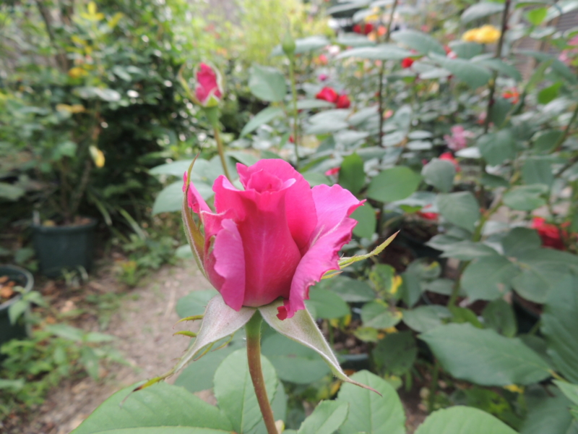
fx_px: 401
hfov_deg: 71.6
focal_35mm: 24
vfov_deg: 56.8
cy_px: 217
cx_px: 289
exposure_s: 1/200
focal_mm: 4.3
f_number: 3
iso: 100
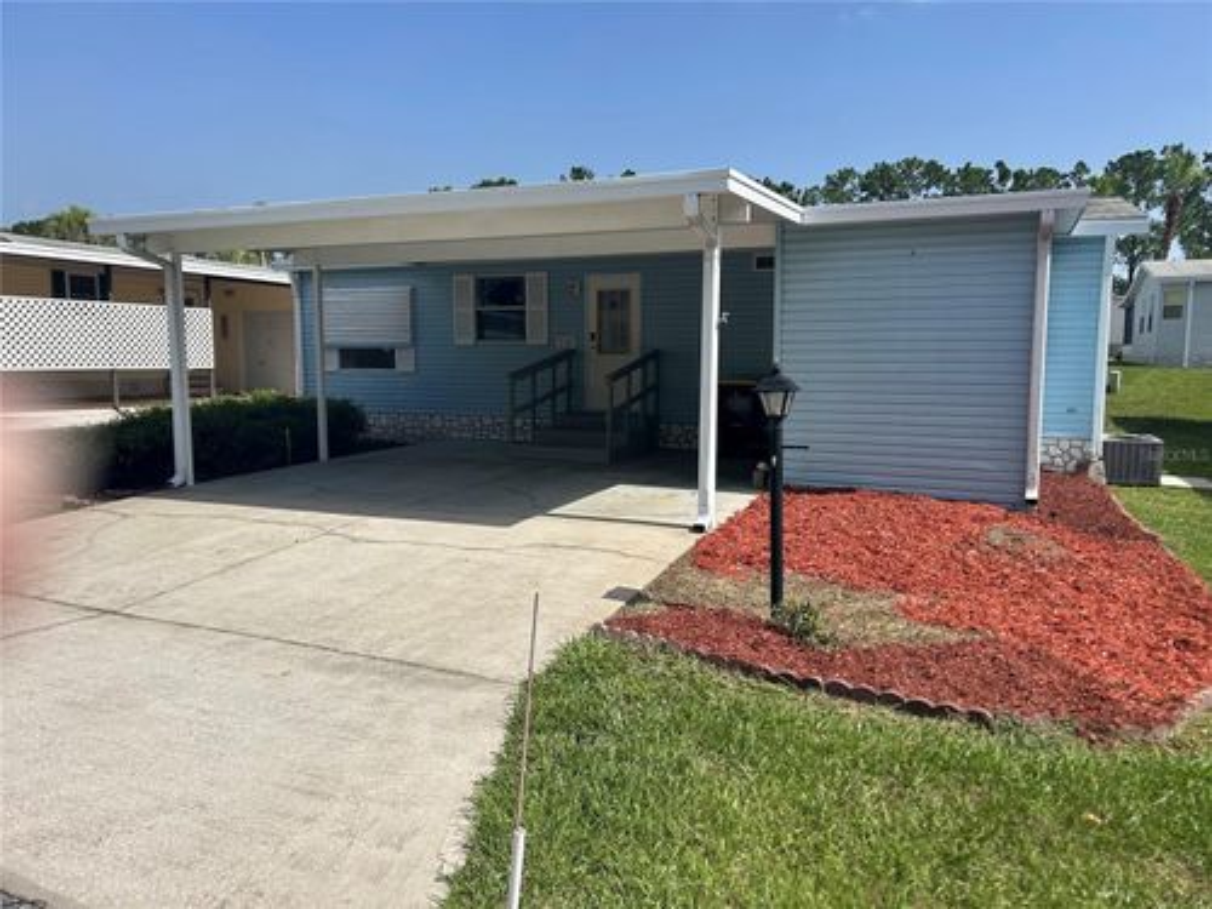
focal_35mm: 26
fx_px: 910
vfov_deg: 53.1
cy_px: 454
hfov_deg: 67.3
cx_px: 606
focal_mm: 5.7
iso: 50
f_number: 1.5
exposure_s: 1/5587
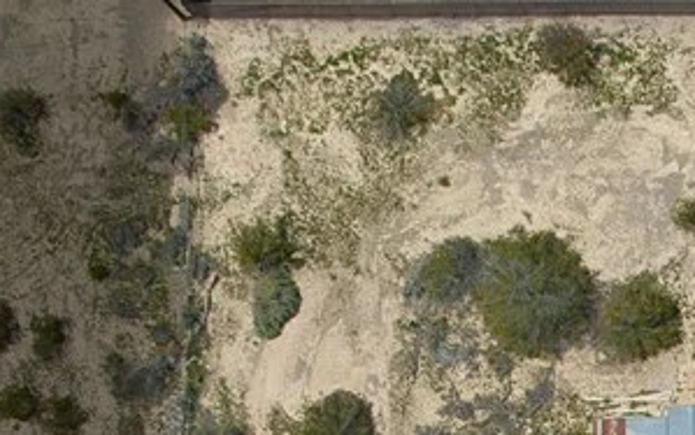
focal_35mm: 87
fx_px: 1648
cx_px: 937
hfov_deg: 21.3
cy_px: 816
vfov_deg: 13.3
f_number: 2.8
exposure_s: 1/800
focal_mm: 12.29
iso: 100
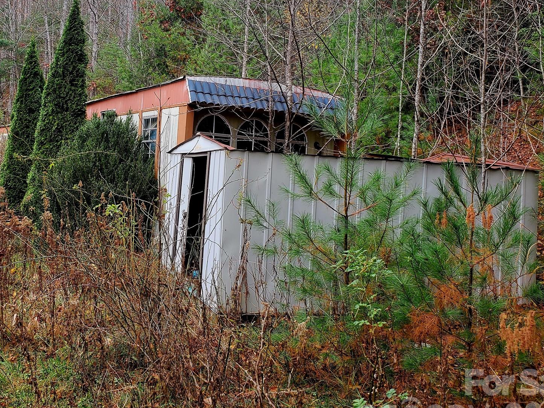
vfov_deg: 38.4
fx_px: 581
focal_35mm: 37
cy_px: 153
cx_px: 198
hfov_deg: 49.6
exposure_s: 1/294
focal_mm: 4.3
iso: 50
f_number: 2.4
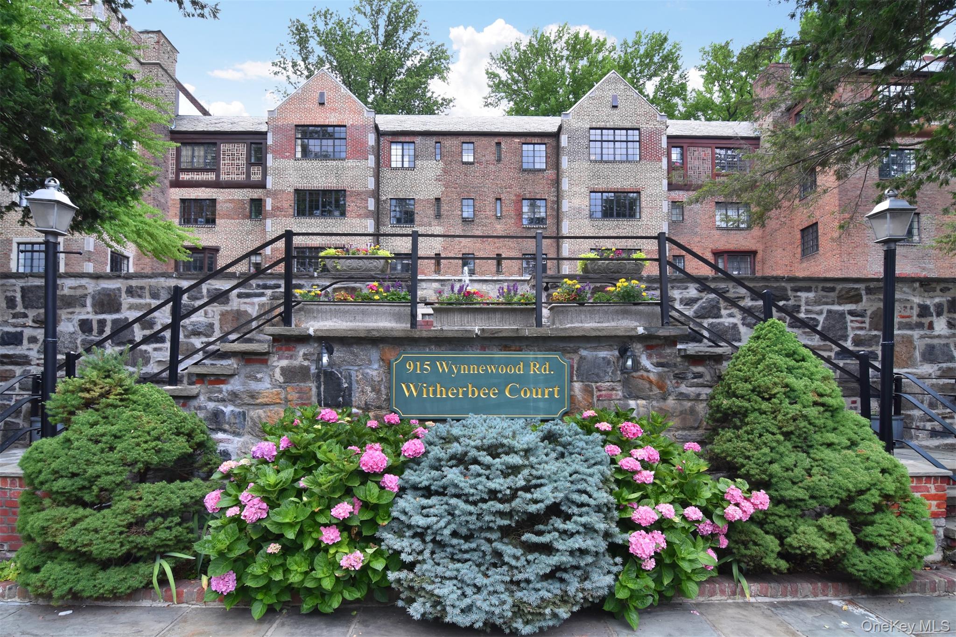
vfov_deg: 72.0
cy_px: 318
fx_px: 438
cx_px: 478
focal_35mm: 16
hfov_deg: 95.0
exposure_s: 1/80
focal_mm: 11
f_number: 11
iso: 400
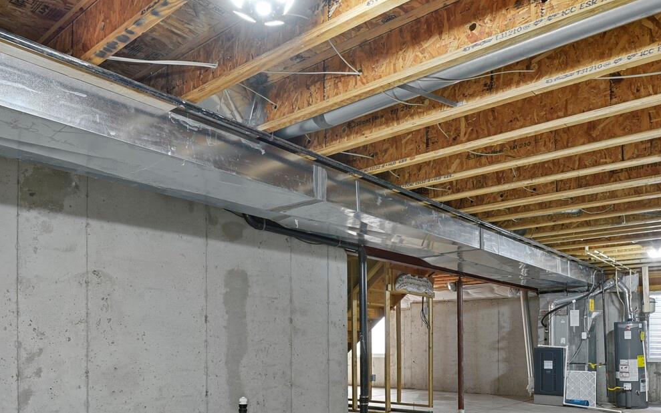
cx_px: 395
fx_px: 504
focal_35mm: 28
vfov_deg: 42.4
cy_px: 335
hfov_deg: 65.9
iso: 250
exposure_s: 2
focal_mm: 17
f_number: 8
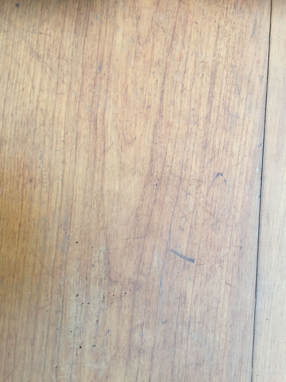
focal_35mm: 29
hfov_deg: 48.2
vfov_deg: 61.7
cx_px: 143
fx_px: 319
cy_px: 191
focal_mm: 4.15
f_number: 2.2
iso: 32
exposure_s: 1/50
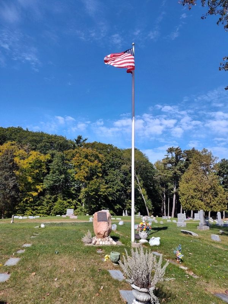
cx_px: 114
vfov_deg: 73.9
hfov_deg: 58.9
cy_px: 152
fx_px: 202
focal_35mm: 23
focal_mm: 5.56
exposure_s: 1/1530
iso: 100
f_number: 1.8
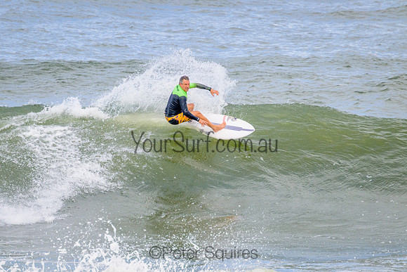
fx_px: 9716
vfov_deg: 1.6
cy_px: 142
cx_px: 190
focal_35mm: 859
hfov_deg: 2.4
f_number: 11
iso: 1250
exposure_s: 1/2000
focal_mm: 800
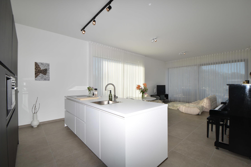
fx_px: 105
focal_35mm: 15
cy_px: 84
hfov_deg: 100.4
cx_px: 126
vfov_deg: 77.3
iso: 100
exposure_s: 1/160
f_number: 6.3
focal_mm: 10
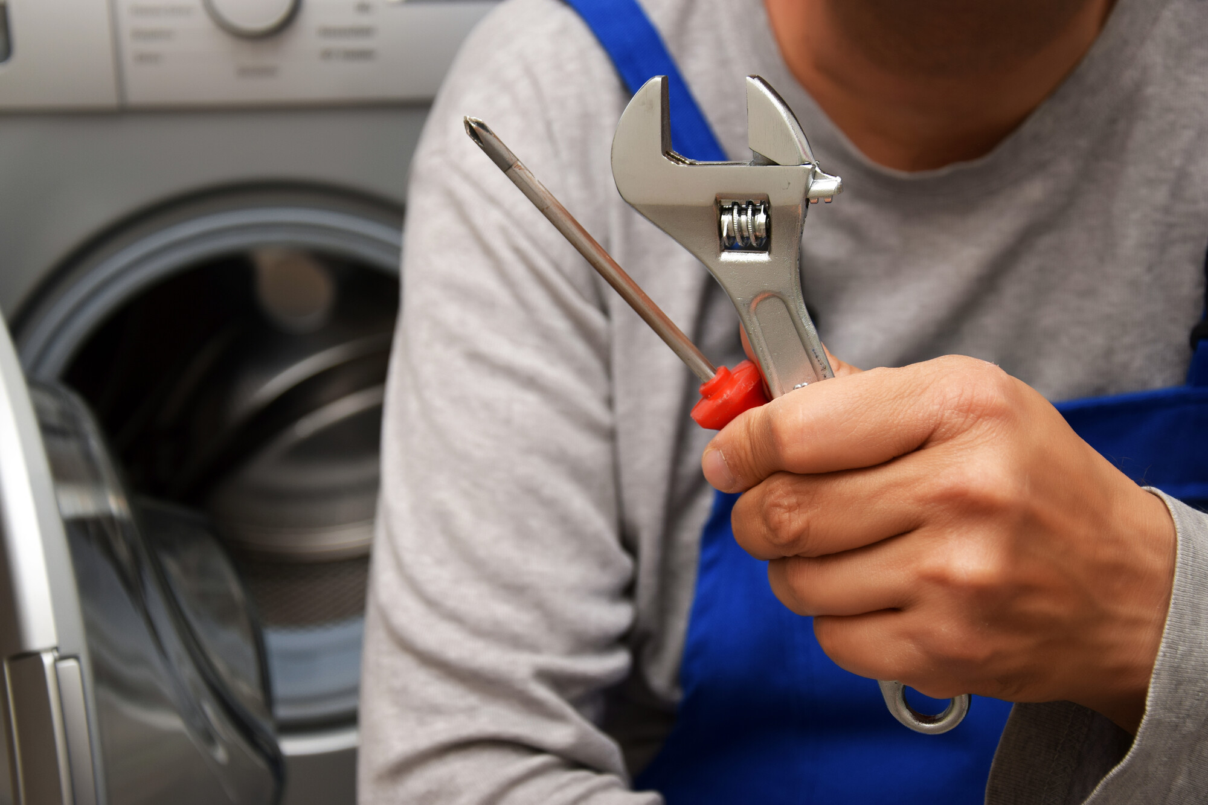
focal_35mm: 60
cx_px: 604
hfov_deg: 33.4
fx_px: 2013
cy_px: 402
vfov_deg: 22.6
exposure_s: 1/60
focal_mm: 40
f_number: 4.8
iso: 200
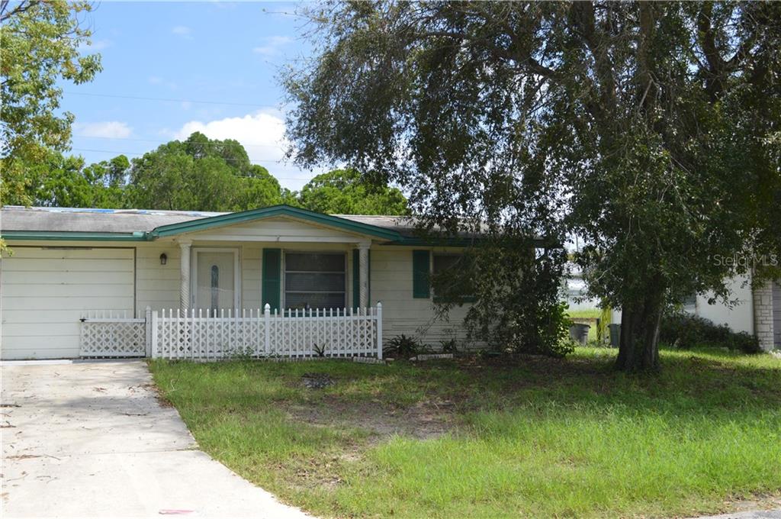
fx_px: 1040
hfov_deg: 41.2
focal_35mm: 48
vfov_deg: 28.0
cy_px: 260
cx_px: 390
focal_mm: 32
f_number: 7.1
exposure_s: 1/200
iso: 100
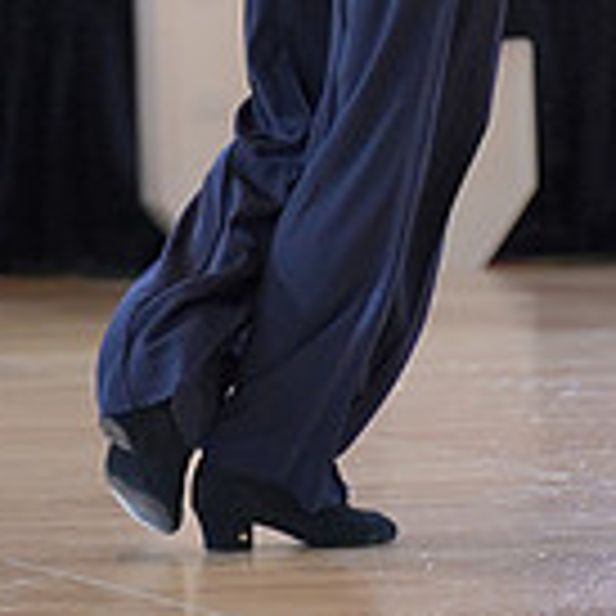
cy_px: -207
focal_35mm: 540
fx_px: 10872
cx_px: 731
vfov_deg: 3.2
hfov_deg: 3.2
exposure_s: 1/500
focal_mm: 100
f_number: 2
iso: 800
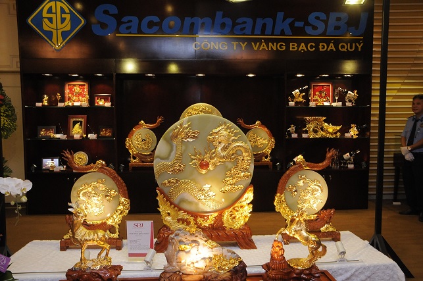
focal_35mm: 33
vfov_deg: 39.9
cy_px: 140
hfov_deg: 57.3
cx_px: 212
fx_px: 387
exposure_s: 1/80
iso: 1250
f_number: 8
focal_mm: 22
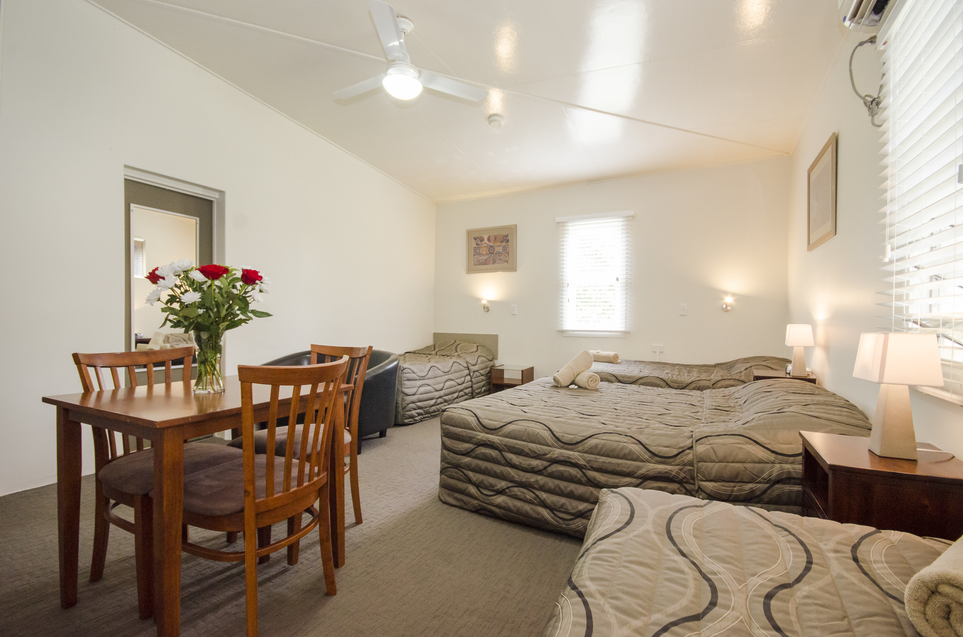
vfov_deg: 77.1
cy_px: 318
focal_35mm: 15
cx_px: 482
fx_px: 400
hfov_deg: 100.5
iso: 1250
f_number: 7.1
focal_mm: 10
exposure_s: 1/50
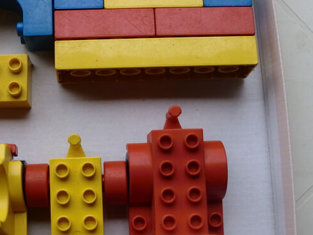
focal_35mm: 71
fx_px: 642
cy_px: 135
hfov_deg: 27.1
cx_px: 81
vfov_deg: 20.7
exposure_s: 1/200
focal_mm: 6.3
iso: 64
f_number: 3.1
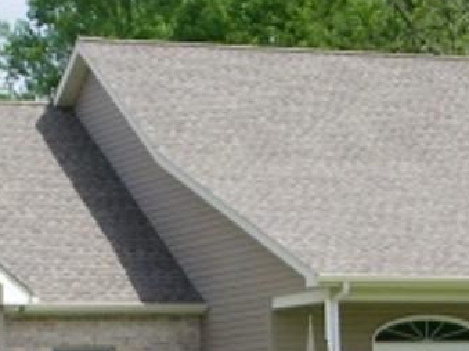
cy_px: 493
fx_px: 2357
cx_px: 213
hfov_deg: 11.4
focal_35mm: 174
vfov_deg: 8.4
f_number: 7.6
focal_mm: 7.2
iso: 80
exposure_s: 1/200
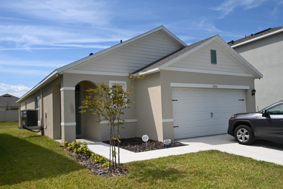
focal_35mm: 28
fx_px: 224
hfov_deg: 64.6
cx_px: 142
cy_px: 94
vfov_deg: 45.7
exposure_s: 1/400
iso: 100
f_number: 8
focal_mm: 19
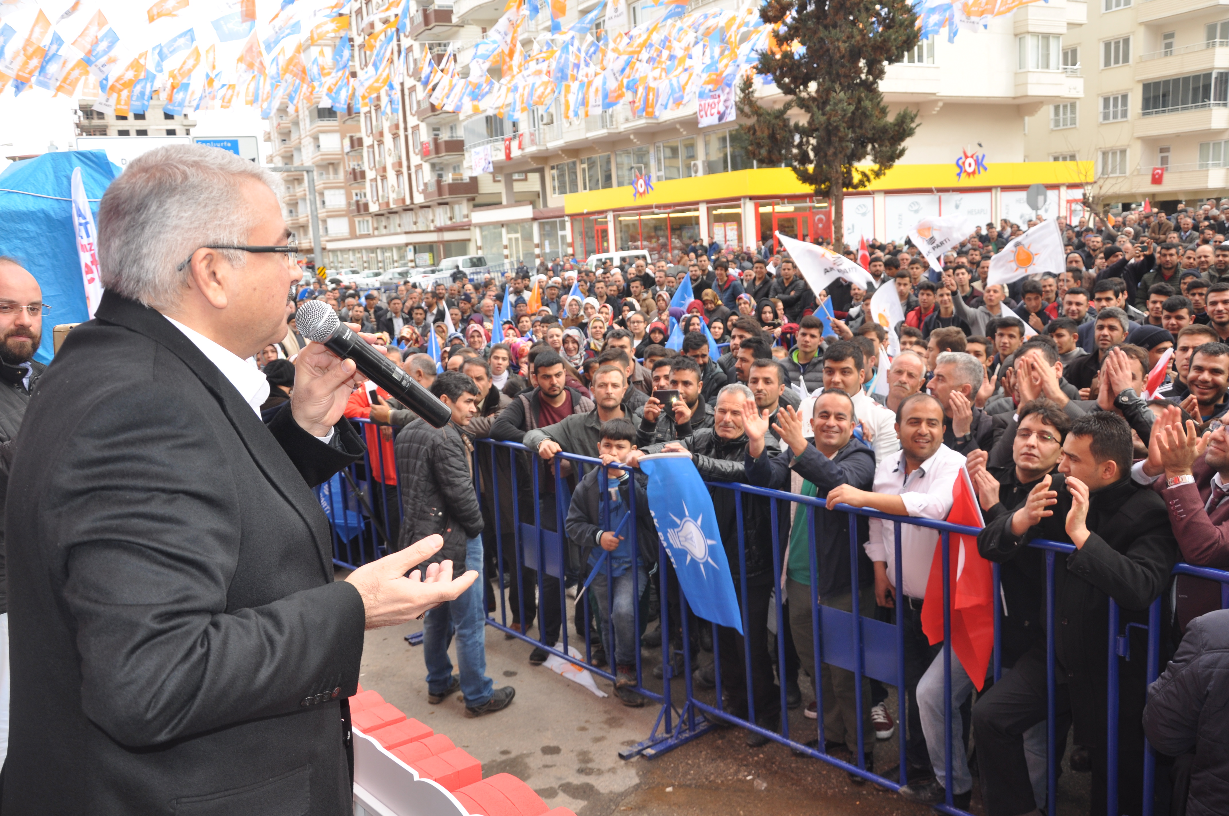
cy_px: 408
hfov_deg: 59.6
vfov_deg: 41.6
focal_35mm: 32
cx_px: 614
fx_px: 1074
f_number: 6.3
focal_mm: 21
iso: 200
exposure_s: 1/200
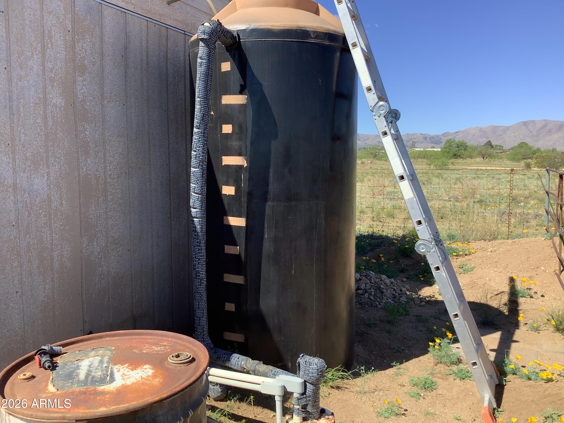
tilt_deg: -5.2
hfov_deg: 58.4
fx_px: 505
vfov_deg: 45.4
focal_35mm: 31
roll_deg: -0.2
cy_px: 212
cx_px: 282
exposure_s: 1/715
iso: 25
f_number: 2.4
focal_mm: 3.3
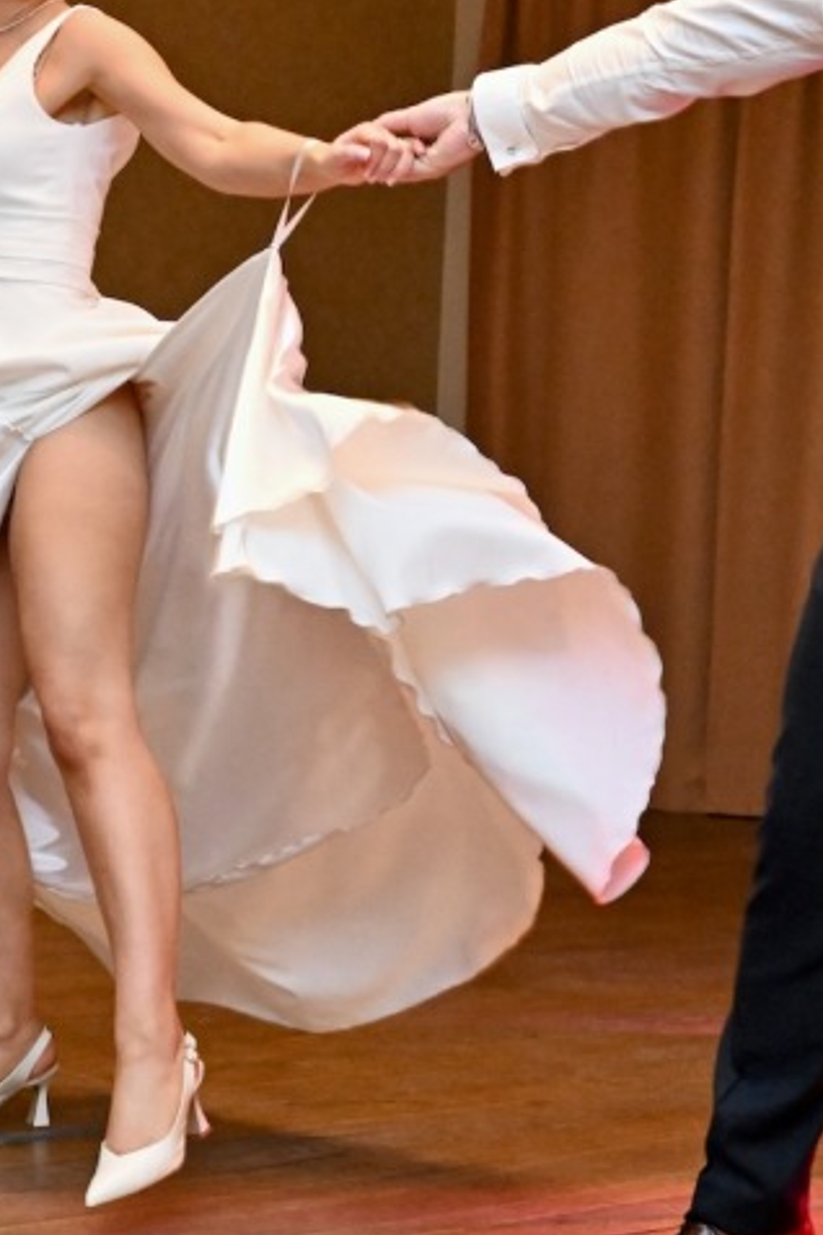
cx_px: 665
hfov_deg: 14.6
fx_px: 3189
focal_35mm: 93
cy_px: 603
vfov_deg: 21.9
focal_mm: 37
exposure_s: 1/100
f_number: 5.6
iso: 6400
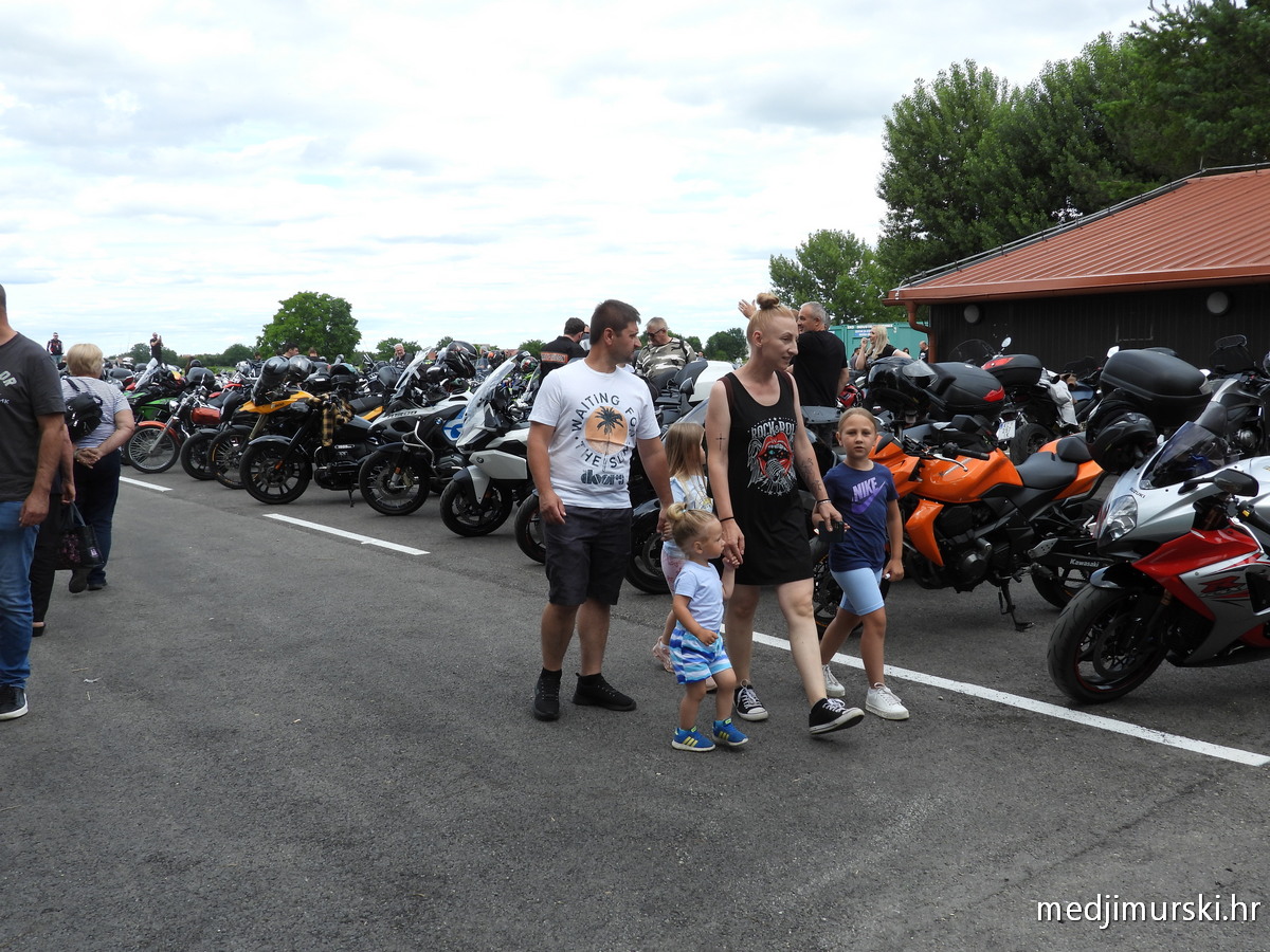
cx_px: 635
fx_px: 1174
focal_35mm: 32
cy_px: 476
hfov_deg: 56.8
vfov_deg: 44.2
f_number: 3.2
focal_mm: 5.8
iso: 100
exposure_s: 1/800
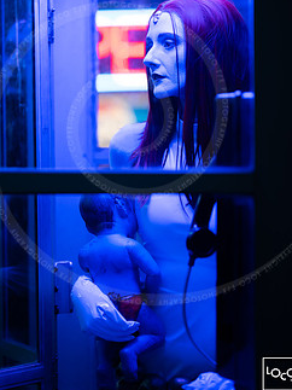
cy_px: 149
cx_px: 145
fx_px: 1283
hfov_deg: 13.0
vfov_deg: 17.3
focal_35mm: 114
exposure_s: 1/250
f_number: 1.3
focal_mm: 85
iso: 200
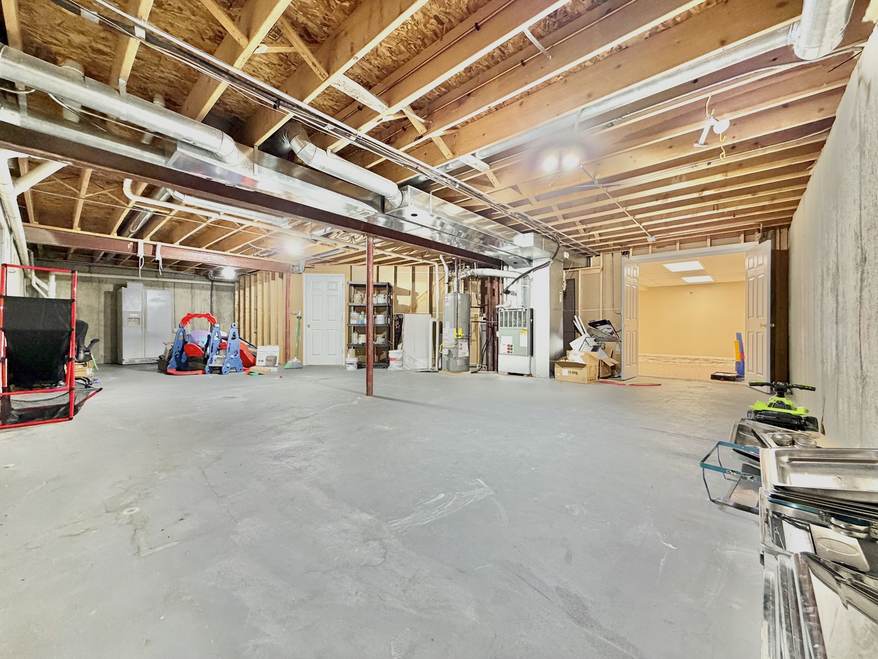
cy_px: 330
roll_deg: +0.9
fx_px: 355
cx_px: 439
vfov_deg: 85.7
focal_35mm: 14
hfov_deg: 102.1
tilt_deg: -0.3
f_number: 2.2
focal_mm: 2.22
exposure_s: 1/60
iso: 320
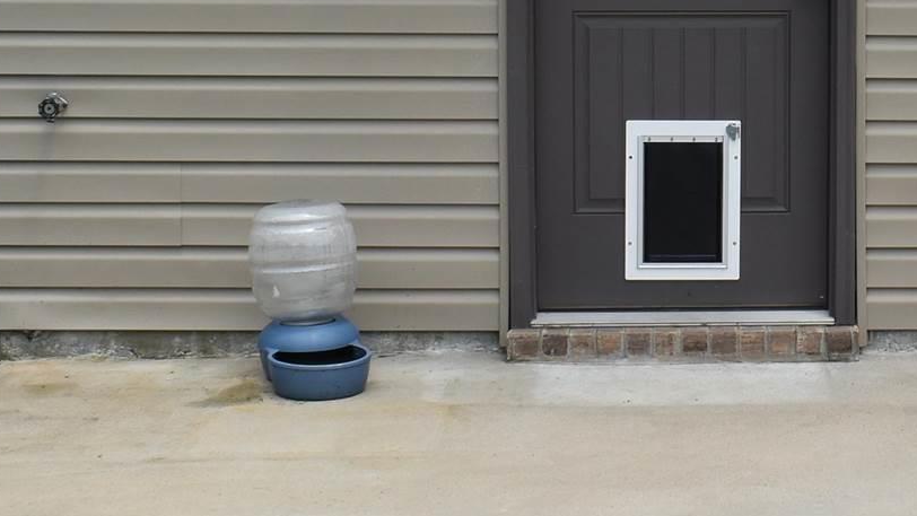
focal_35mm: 107
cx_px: 959
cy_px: -36
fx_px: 2602
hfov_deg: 19.3
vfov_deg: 11.2
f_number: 9
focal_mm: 18
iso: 100
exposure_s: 1/320
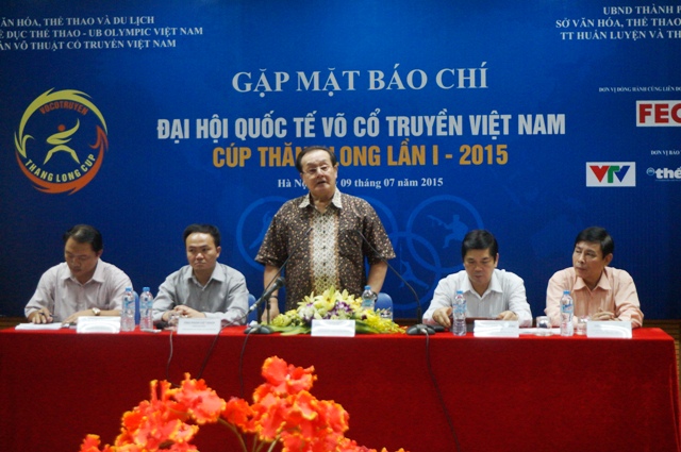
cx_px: 340
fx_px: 1275
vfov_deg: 20.1
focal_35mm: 68
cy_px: 226
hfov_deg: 29.9
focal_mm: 45
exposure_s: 1/100
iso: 3200
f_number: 5.6
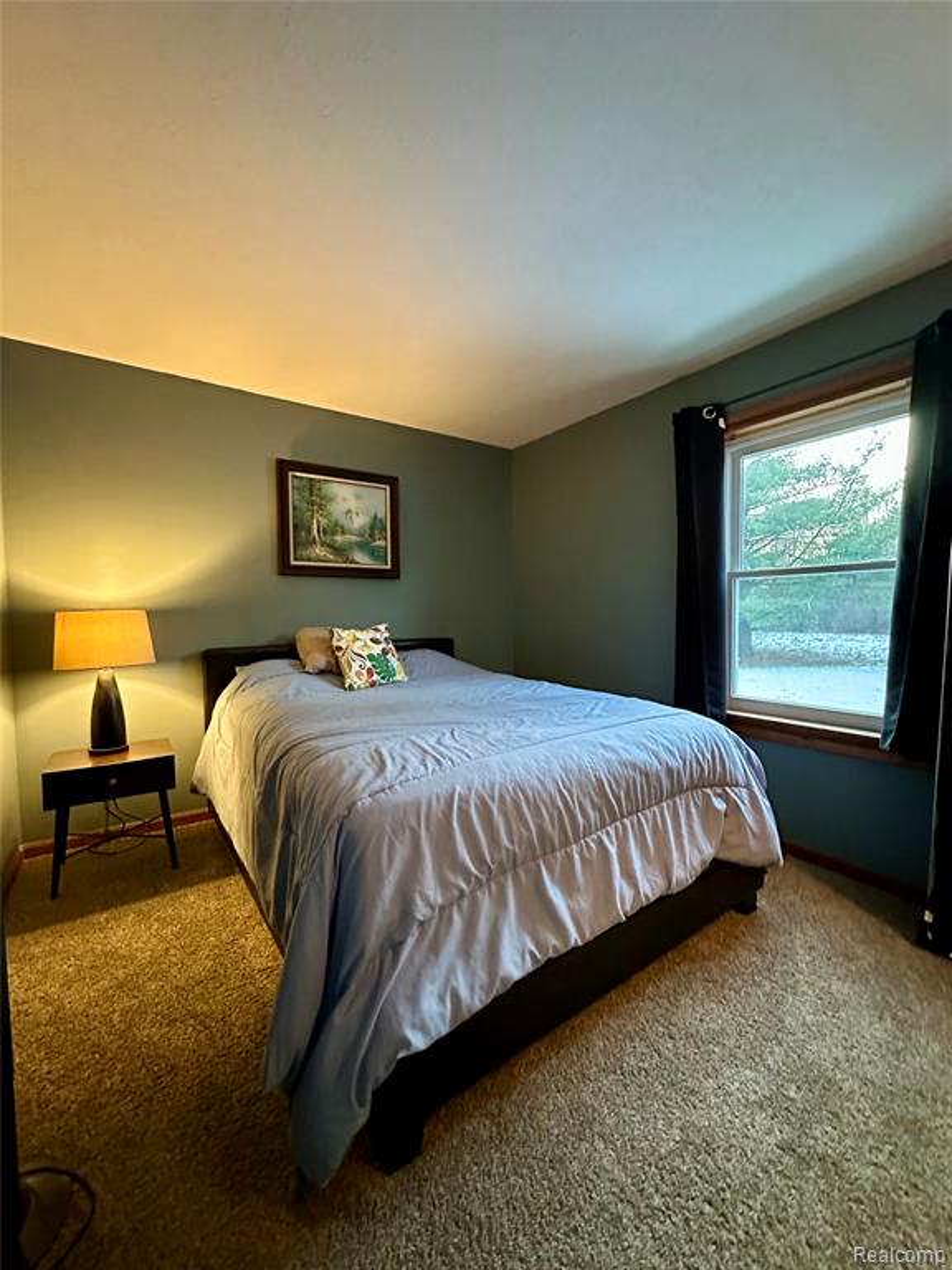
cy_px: 635
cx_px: 476
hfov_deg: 85.7
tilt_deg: -2.8
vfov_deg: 102.1
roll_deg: +0.2
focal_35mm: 14
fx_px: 513
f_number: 2.2
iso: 1250
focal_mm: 2.22
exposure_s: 1/40
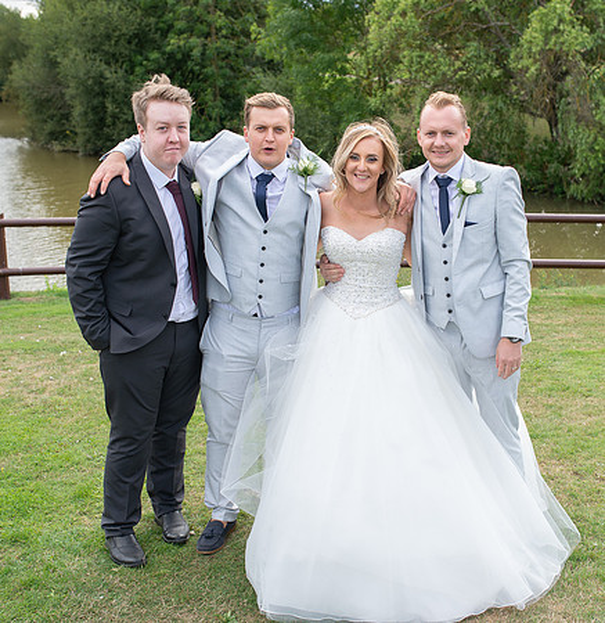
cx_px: 363
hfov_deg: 36.7
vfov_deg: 37.8
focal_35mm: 45
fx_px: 910
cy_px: 312
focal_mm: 35
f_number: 4
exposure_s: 1/250
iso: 100
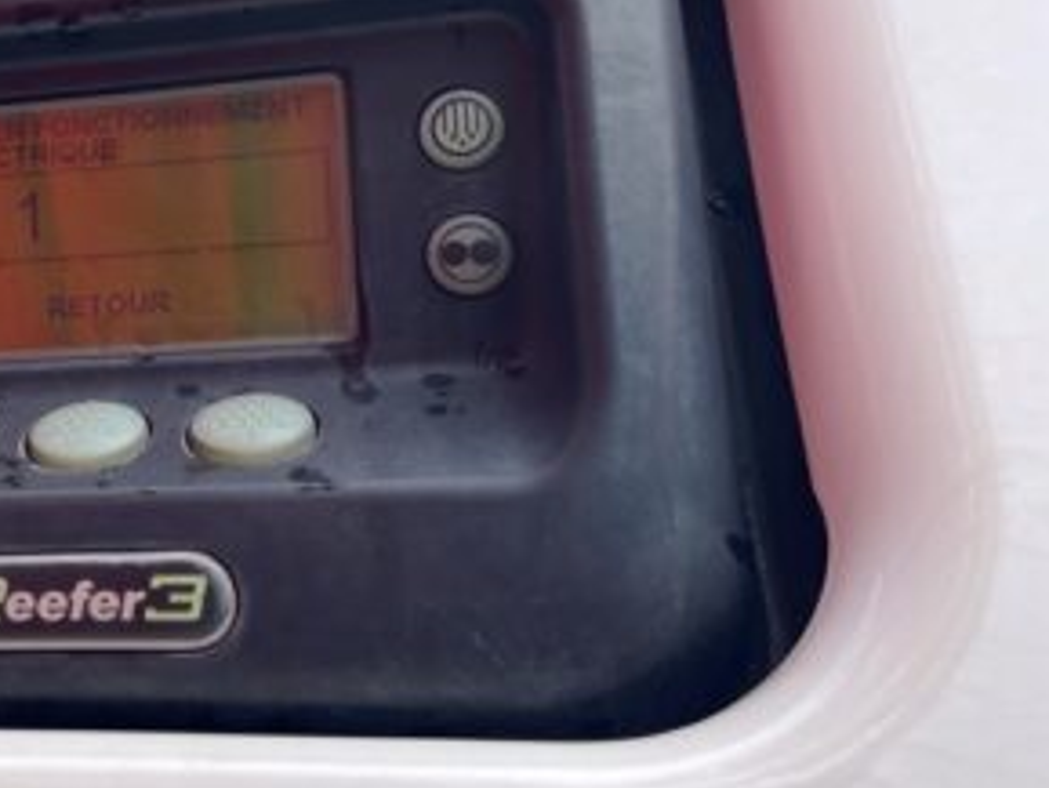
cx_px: -33
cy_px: 287
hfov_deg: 32.3
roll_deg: -4.8
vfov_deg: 26.9
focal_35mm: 54
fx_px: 1637
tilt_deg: +29.4
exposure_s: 1/720
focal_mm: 4.2
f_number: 1.6
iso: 32
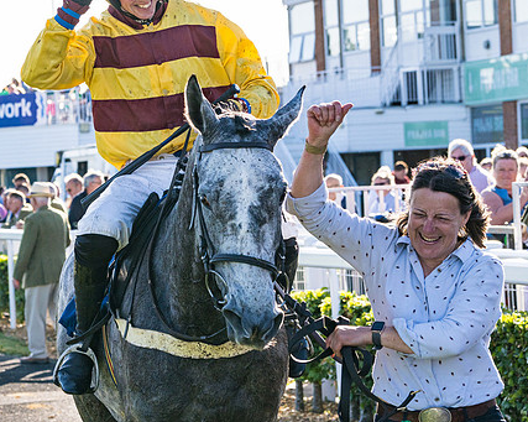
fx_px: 2639
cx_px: 147
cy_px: 149
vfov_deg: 9.1
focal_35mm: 169
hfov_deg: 11.4
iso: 200
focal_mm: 90
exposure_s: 1/1250
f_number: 7.1
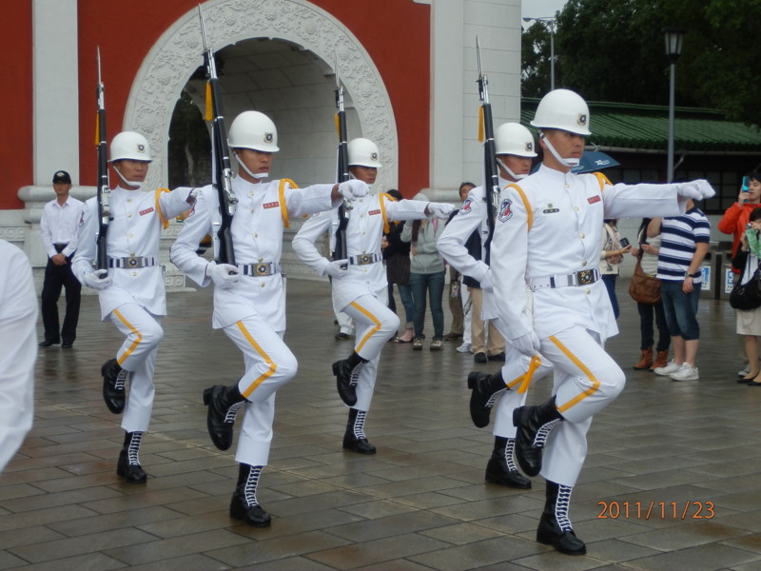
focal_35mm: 63
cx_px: 380
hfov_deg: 30.7
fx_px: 1385
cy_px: 286
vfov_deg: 23.3
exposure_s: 1/100
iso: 80
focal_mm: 11.2
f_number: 4.6
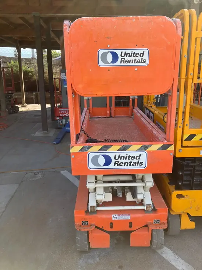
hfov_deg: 49.8
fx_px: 218
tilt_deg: -13.7
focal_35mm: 28
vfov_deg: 63.4
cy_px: 135
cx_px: 101
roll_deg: +0.0
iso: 32
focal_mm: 3.99
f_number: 1.8
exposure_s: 1/517
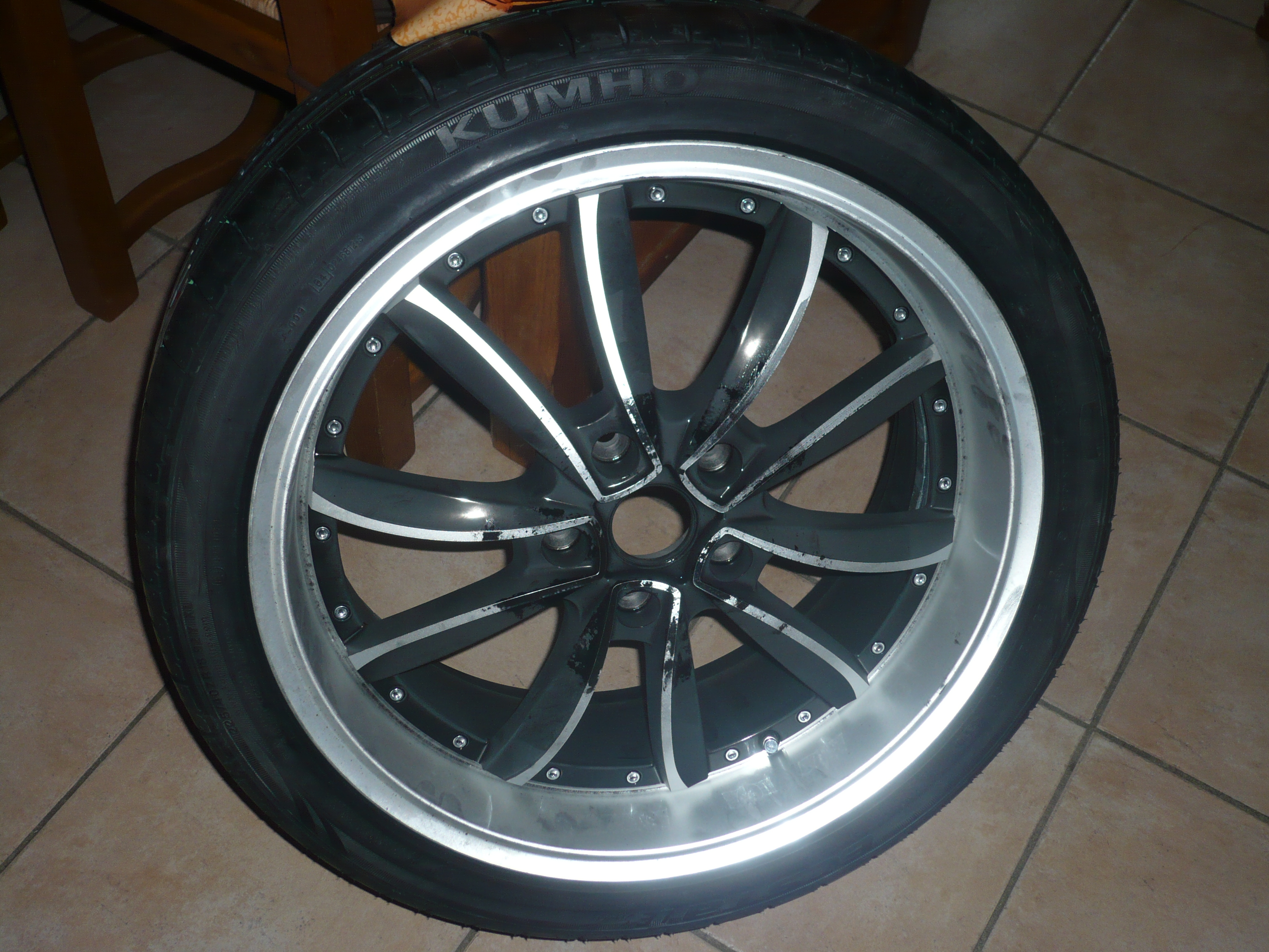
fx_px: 1650
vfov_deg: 32.2
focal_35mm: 45
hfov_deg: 42.1
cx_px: 634
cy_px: 476
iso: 100
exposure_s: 1/30
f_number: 3.2
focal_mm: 7.5
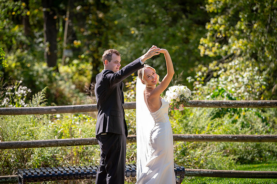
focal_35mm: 148
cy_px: 92
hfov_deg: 13.8
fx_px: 1142
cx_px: 138
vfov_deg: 9.2
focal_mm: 145
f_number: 4
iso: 50
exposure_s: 1/200
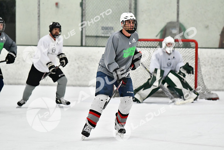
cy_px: 75
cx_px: 112
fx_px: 1214
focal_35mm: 195
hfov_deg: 10.5
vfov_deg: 7.0
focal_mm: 130
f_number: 2.8
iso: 6400
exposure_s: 1/2000
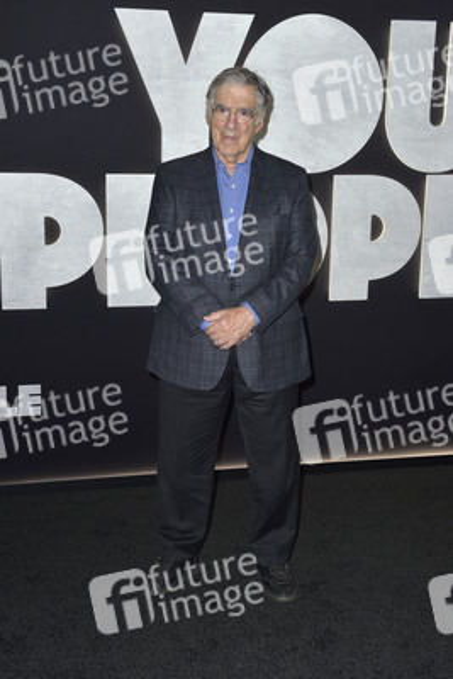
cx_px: 226
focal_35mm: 48
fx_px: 905
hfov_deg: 28.1
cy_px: 340
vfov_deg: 41.1
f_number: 6.3
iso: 500
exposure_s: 1/250
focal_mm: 48
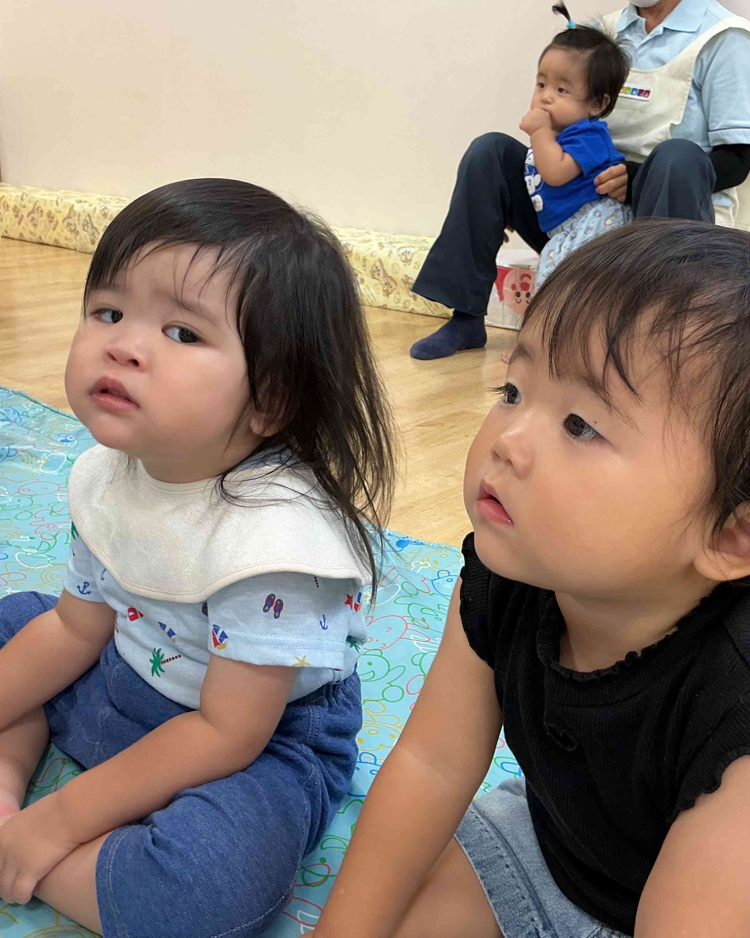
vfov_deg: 46.8
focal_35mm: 39
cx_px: 377
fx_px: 1082
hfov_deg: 38.2
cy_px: 468
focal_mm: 3
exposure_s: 1/60
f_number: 1.8
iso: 40
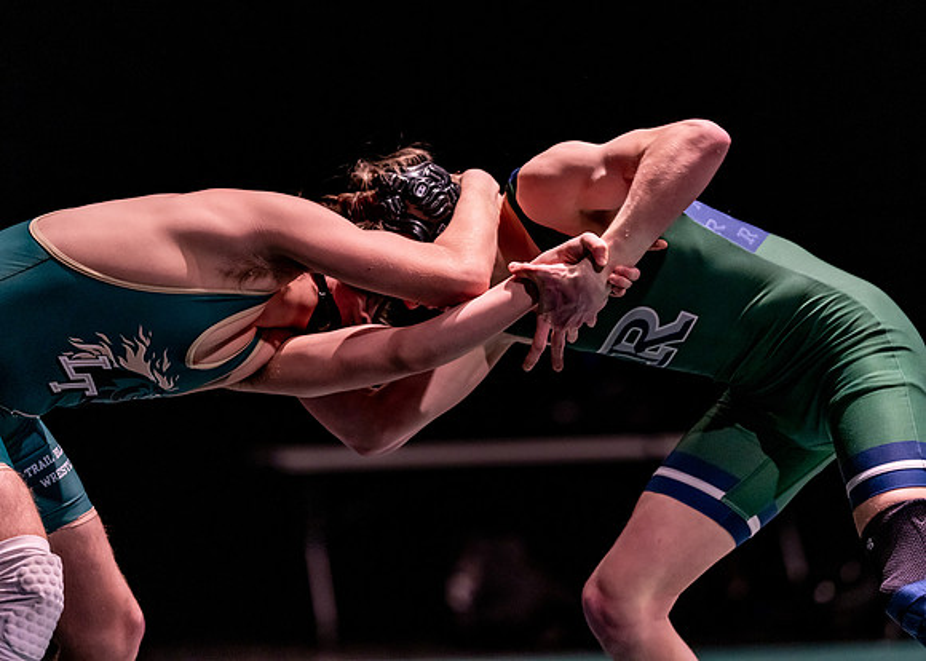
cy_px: 253
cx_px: 479
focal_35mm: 174
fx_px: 4588
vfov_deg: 8.2
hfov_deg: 11.5
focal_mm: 135
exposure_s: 1/800
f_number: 1.8
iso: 2000
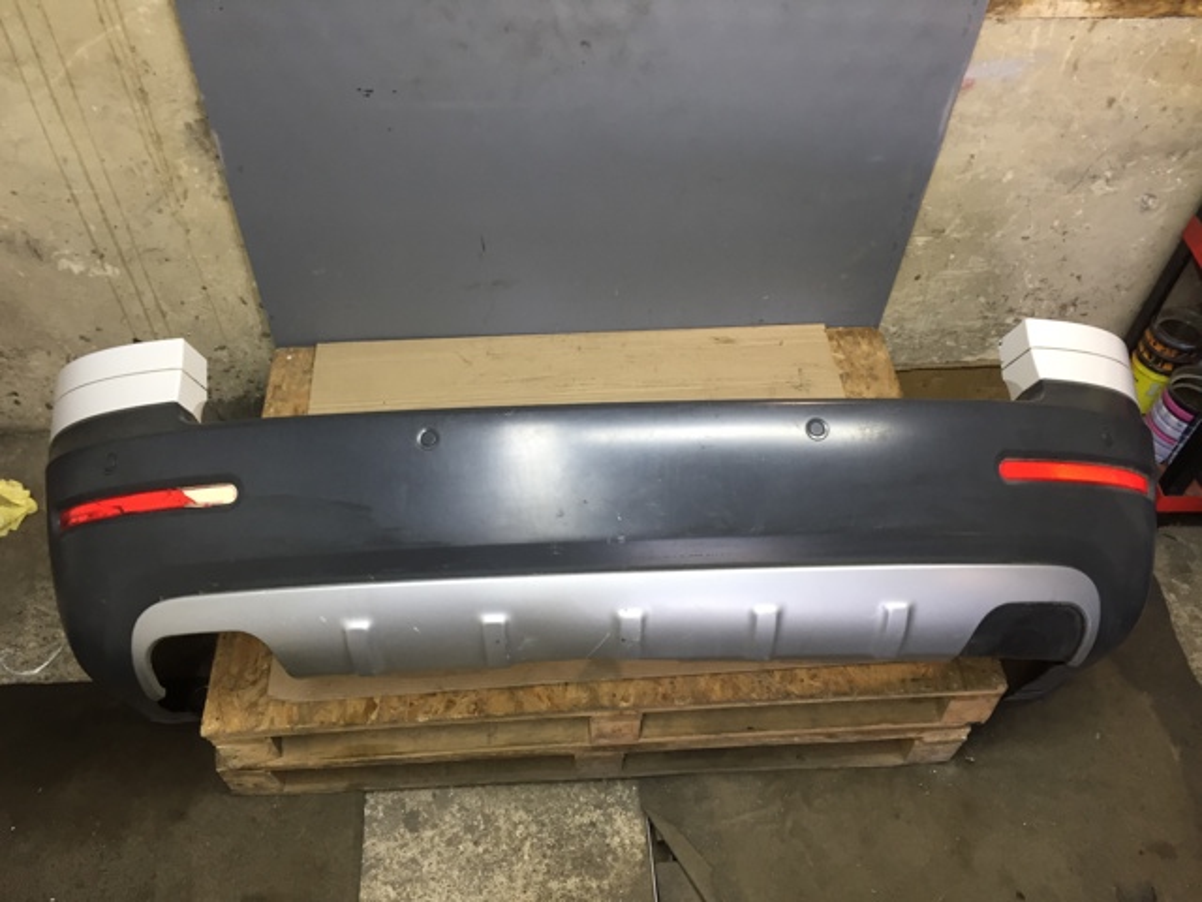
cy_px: 451
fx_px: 1007
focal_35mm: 29
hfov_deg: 61.7
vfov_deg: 48.2
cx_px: 601
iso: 50
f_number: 2.2
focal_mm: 4.15
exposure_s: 1/33
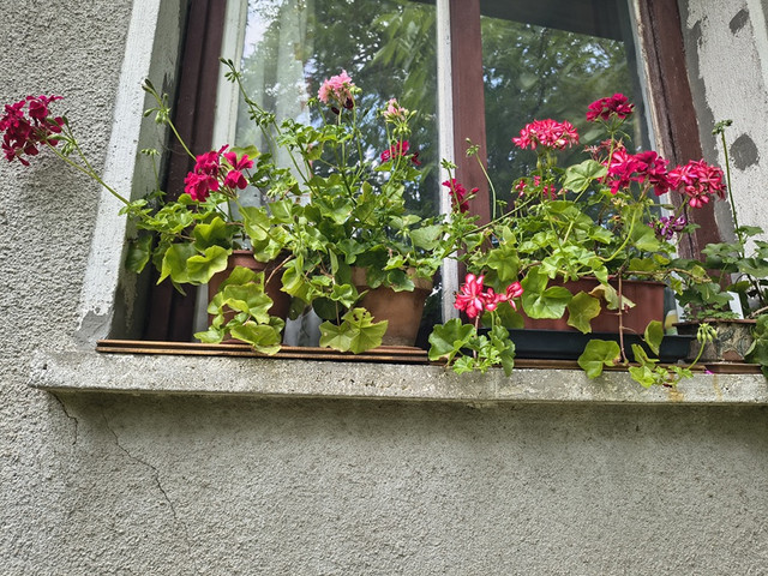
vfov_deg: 56.8
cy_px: 288
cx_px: 384
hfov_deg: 71.6
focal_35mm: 24
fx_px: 532
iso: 125
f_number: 1.8
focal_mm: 5.56
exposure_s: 1/100
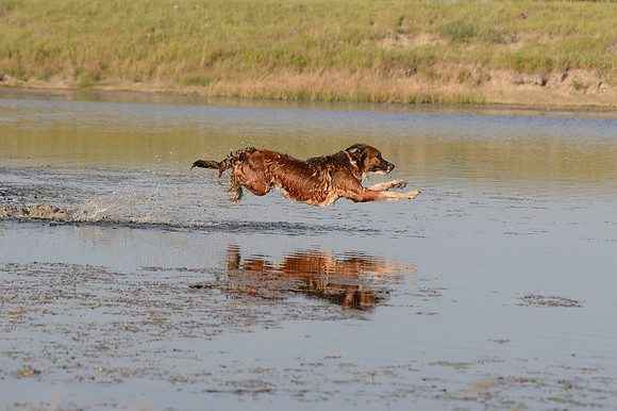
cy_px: 206
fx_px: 3426
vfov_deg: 6.9
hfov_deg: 10.3
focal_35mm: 200
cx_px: 308
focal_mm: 200
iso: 720
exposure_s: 1/1600
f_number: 8
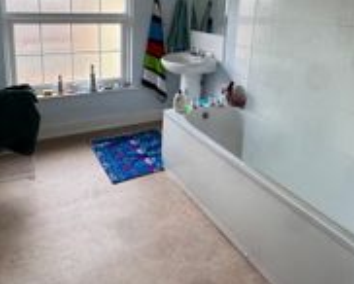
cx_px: 169
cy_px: 70
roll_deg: -2.5
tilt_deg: -10.5
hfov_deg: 58.7
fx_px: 315
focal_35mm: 30
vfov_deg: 46.8
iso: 100
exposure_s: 1/99
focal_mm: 2.22
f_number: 2.2
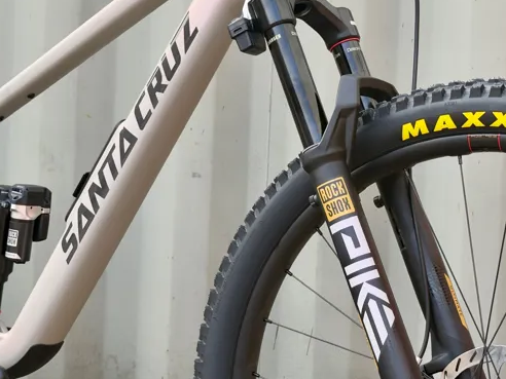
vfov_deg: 18.9
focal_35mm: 78
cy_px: 162
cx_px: 251
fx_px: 1140
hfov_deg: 25.0
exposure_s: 1/469
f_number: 1.78
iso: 64
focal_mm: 6.76
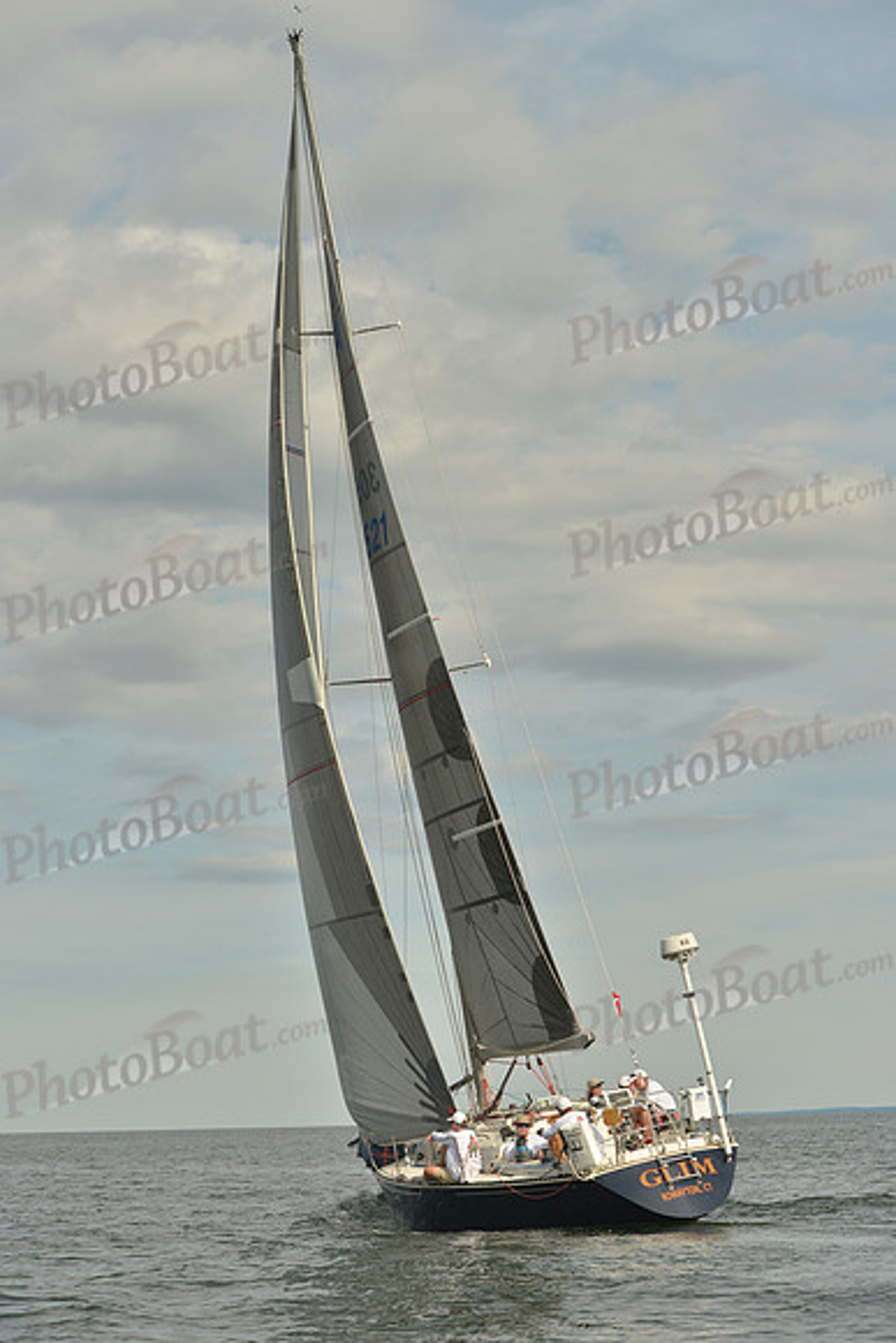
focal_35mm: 70
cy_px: 672
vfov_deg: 28.8
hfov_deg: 19.5
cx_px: 448
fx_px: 2612
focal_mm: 70
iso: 200
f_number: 6.3
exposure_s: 1/1250
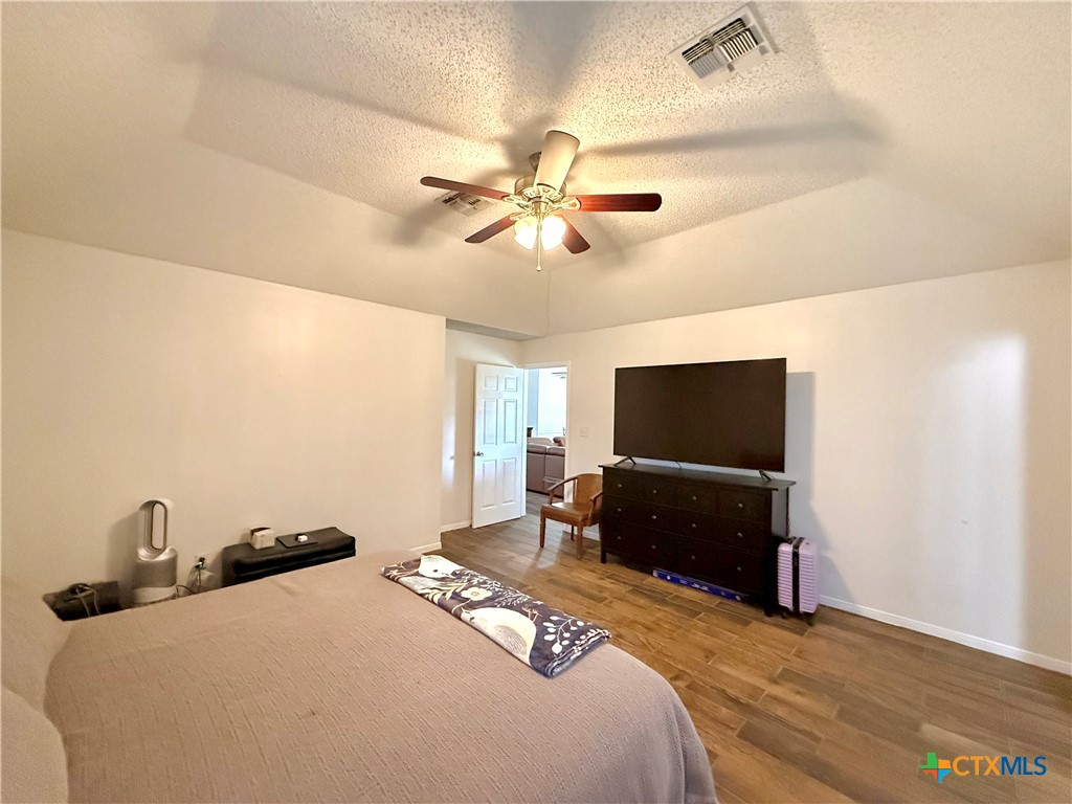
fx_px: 434
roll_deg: -1.7
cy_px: 402
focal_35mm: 14
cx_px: 536
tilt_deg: +2.2
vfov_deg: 85.7
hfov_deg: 102.1
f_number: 2.2
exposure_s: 1/60
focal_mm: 2.22
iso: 1000
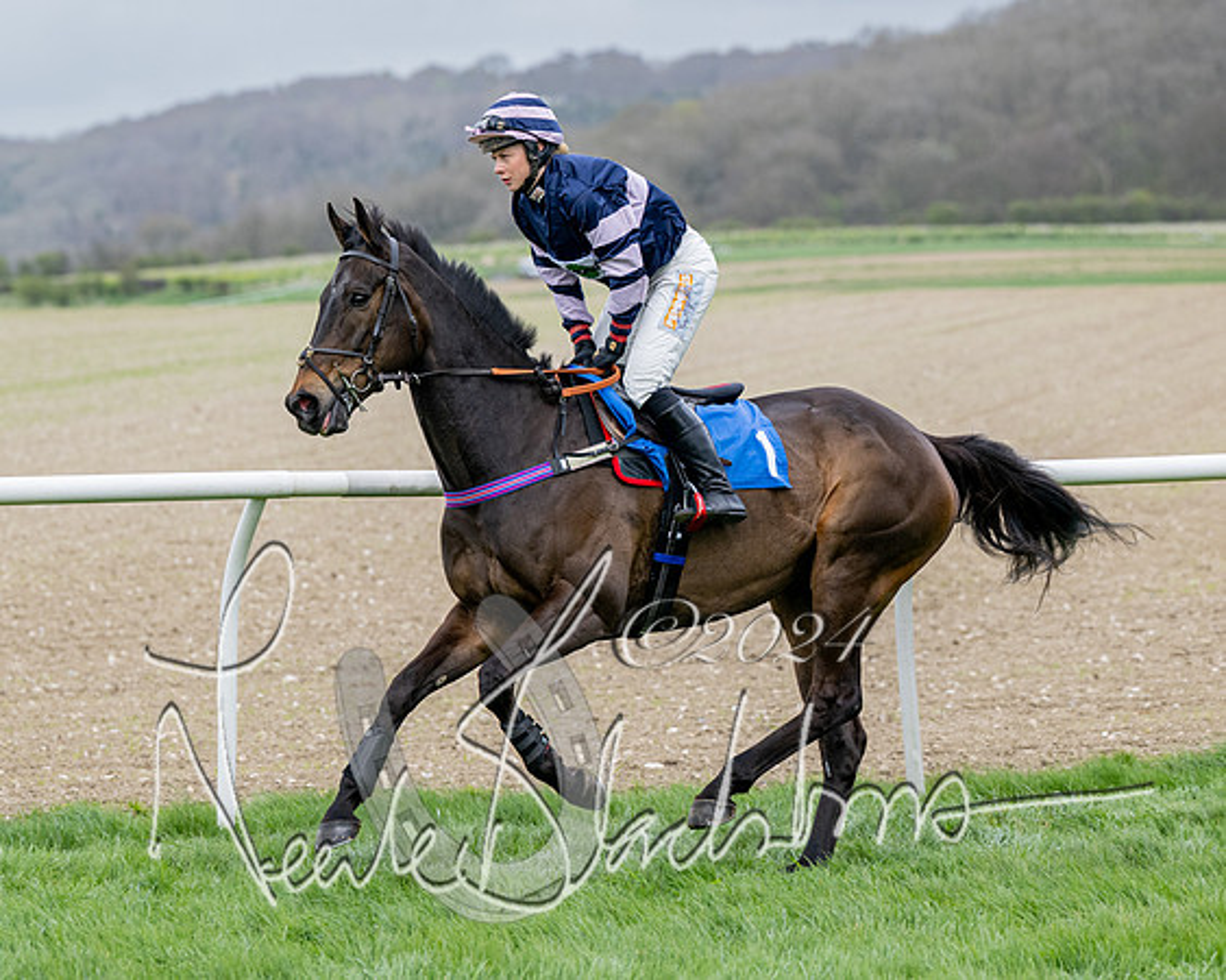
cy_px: 572
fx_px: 7381
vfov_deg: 7.6
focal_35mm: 203
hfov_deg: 9.5
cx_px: 479
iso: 400
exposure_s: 1/1250
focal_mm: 125
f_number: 4
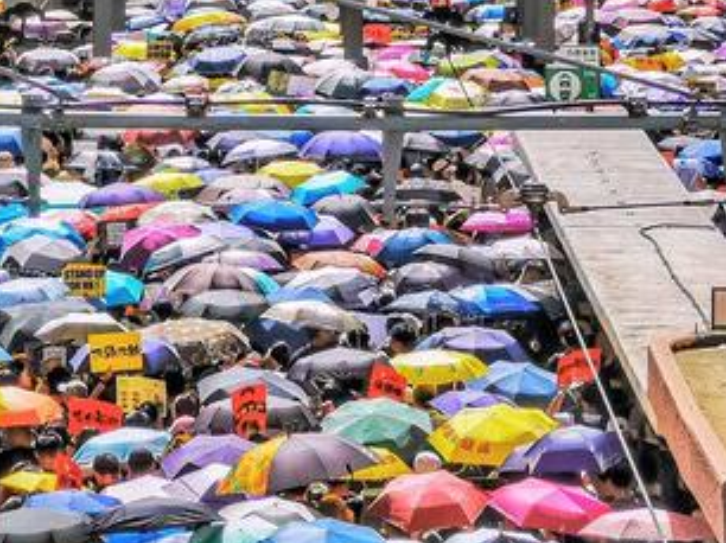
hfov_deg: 7.5
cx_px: 420
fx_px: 5553
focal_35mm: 265
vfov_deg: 5.6
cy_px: 57
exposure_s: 1/500
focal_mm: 14.46
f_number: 3.4
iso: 50
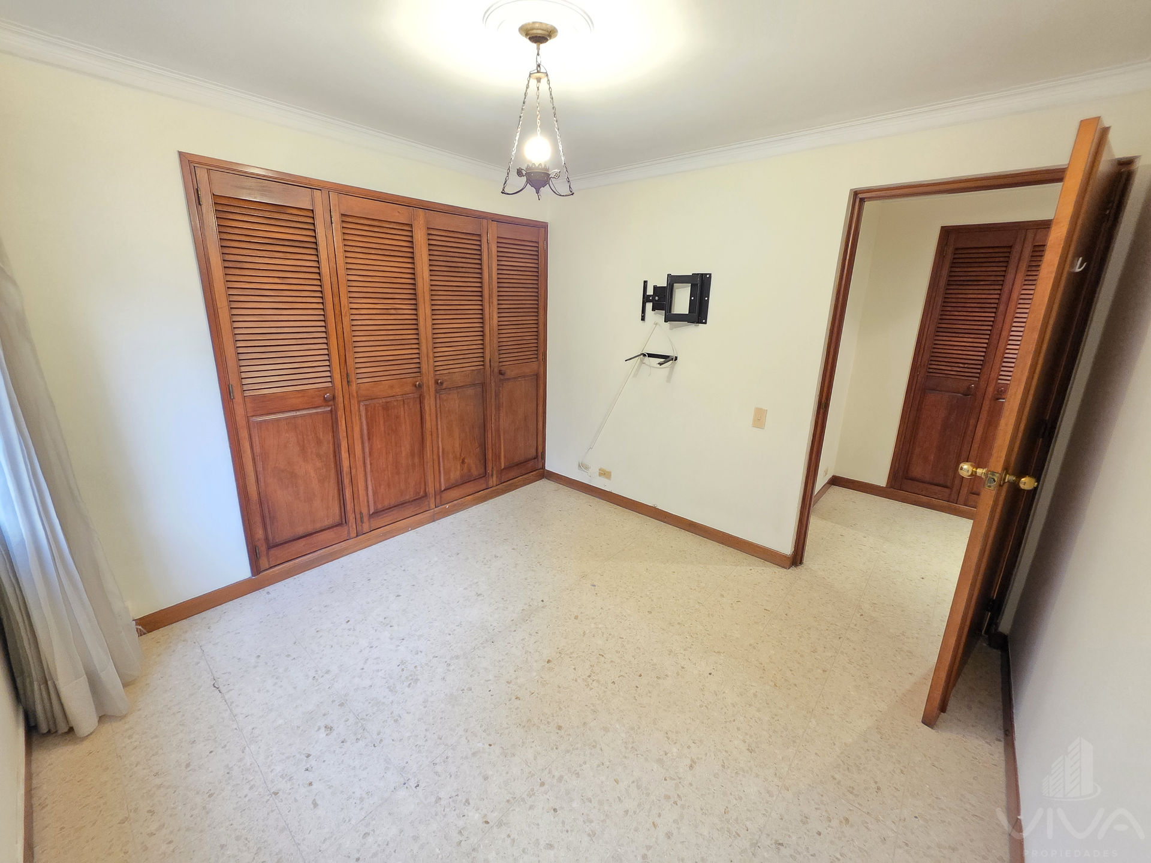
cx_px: 576
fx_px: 432
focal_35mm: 13
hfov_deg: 106.2
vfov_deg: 89.9
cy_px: 432
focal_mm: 2.2
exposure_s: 1/60
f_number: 1.9
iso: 1000
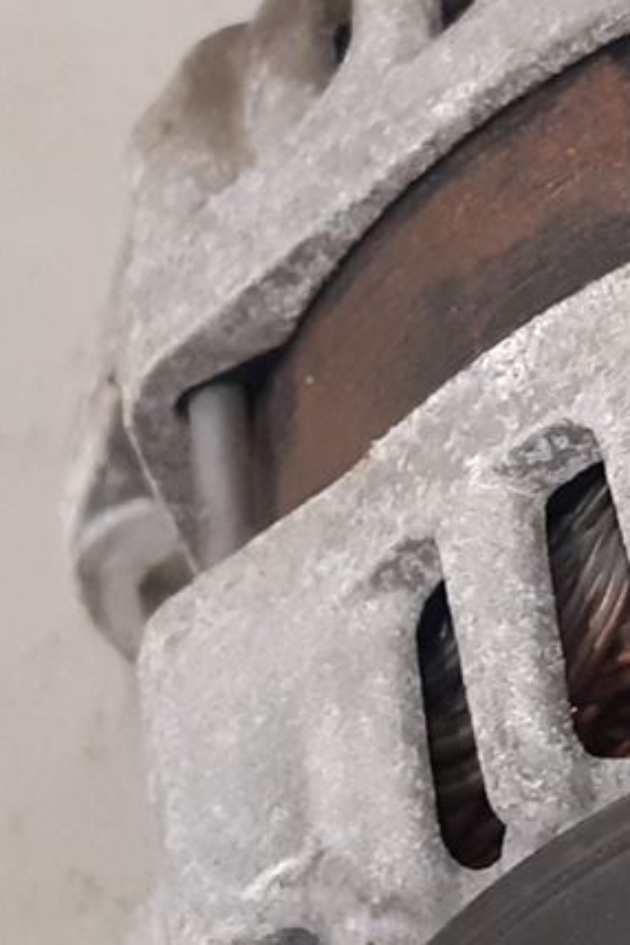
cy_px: 628
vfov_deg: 15.9
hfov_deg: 10.5
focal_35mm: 129
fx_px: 3386
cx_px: 742
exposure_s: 1/50
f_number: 1.7
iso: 200
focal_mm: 3.93
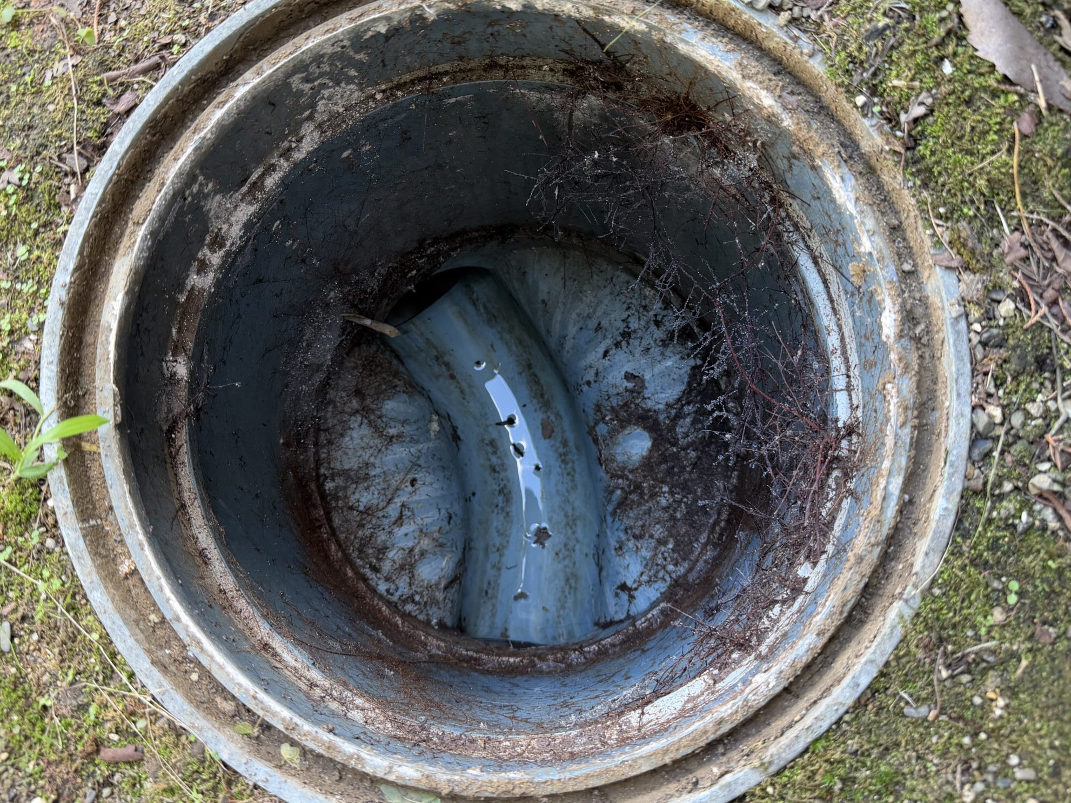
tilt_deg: -82.7
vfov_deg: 45.4
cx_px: 508
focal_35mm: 31
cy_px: 378
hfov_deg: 58.3
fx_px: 959
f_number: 1.78
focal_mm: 6.76
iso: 125
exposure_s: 1/121
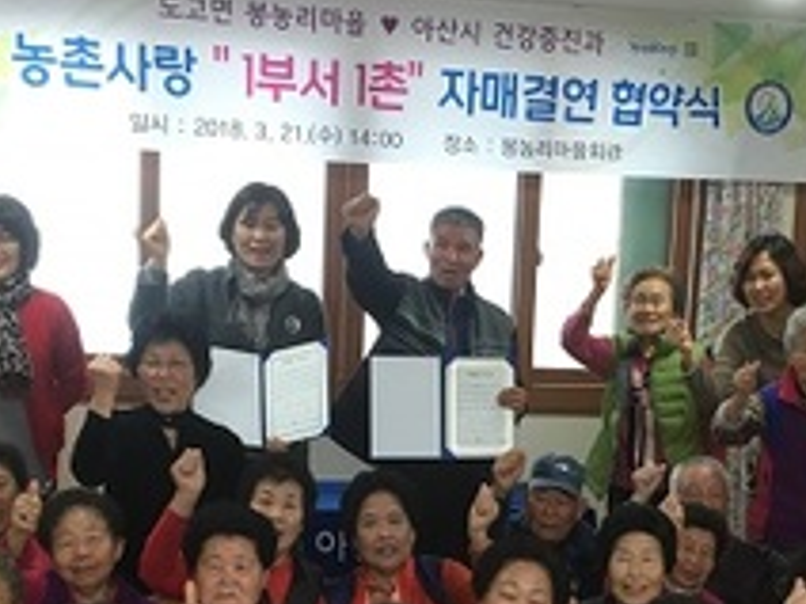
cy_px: 539
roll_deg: -1.6
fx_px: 1560
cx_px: 502
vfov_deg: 21.5
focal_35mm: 67
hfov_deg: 28.9
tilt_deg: -10.2
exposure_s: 1/30
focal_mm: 4.15
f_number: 2.2
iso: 64
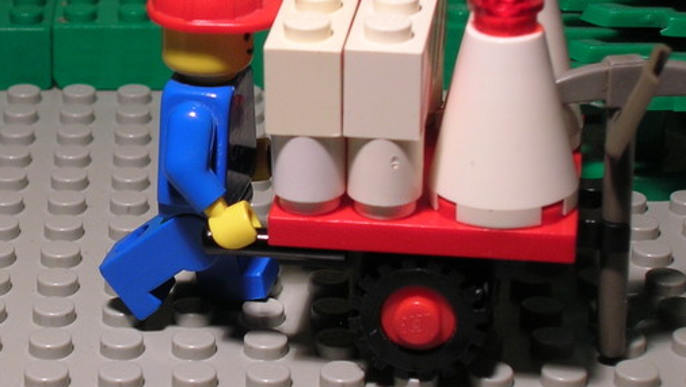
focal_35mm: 122
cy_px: 155
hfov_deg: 17.4
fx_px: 2220
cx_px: 150
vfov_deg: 9.9
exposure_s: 1/17.6
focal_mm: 10.4
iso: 50
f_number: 3.6
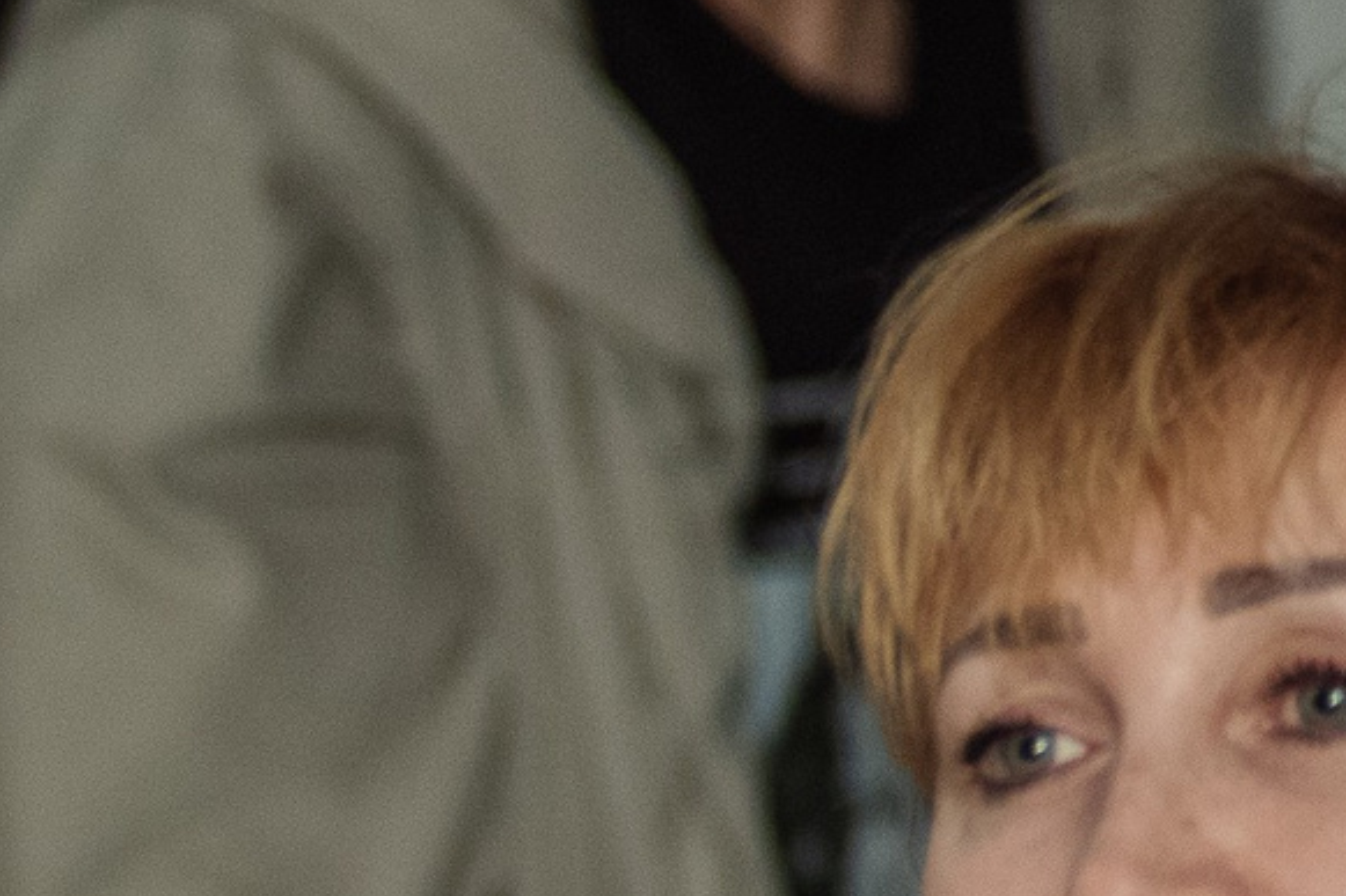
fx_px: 34236
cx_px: -1069
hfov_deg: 2.2
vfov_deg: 1.5
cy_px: 1294
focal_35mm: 916
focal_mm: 200
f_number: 4
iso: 500
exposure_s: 1/160
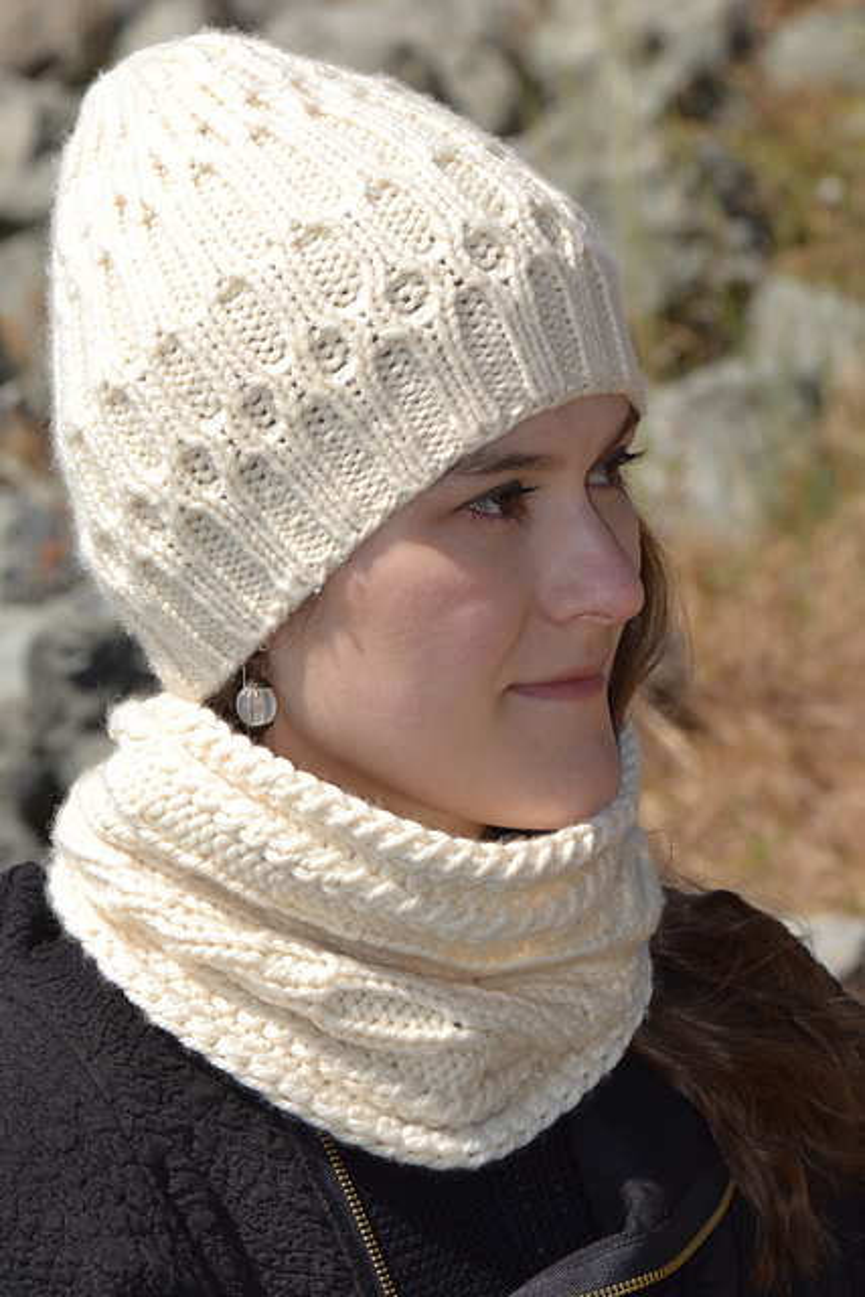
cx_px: 432
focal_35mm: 158
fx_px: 5673
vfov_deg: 13.0
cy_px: 648
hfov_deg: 8.7
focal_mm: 105
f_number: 10
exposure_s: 1/200
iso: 100
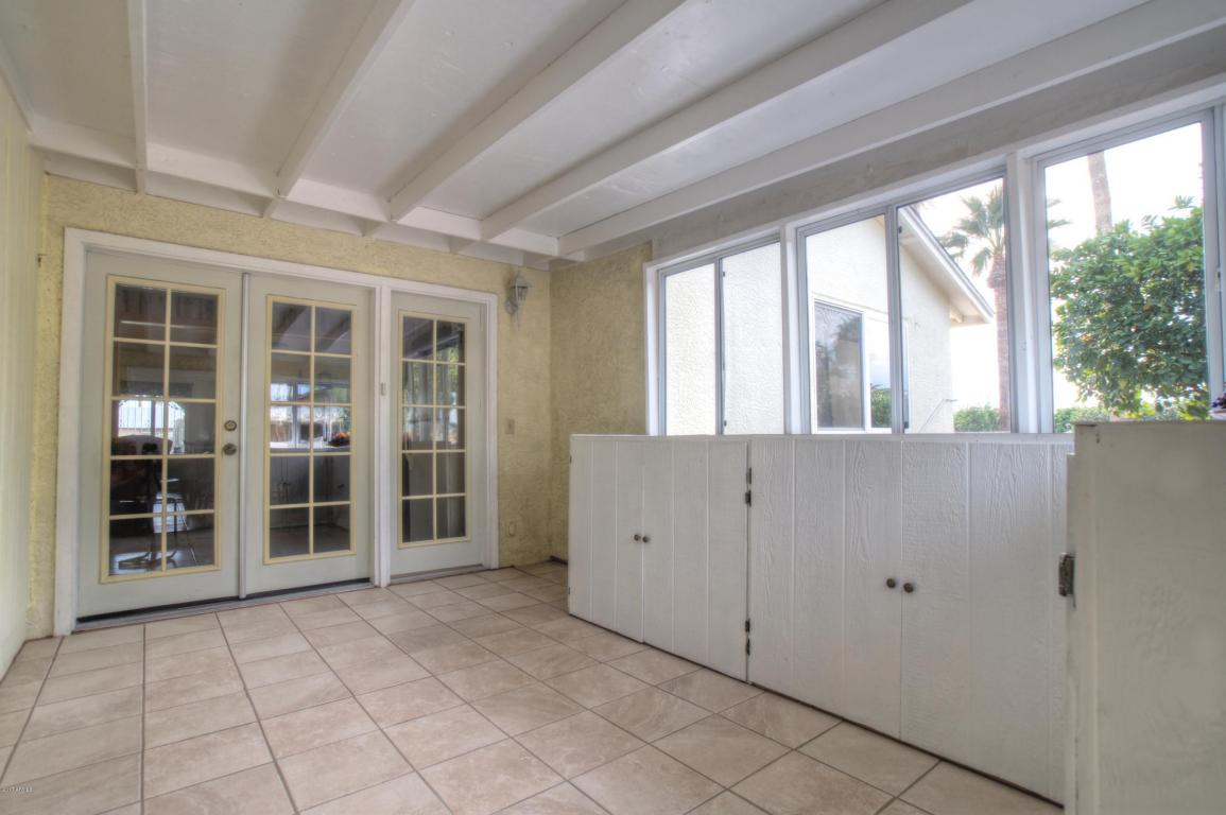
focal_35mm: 16
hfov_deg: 95.0
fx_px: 561
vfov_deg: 72.0
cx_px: 613
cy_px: 408
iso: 400
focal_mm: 11
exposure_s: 1/125
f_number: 6.3
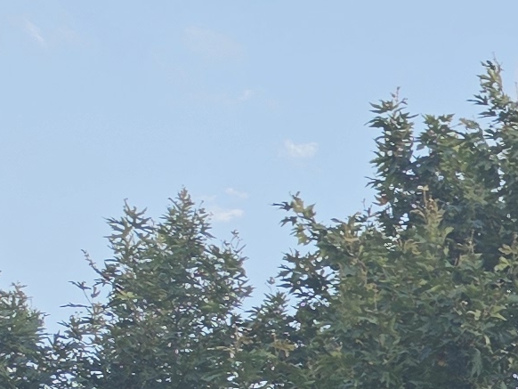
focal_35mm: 158
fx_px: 2365
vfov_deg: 9.1
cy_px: 622
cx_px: 1618
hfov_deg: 9.4
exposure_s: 1/180
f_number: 1.4
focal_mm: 6.5
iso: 20
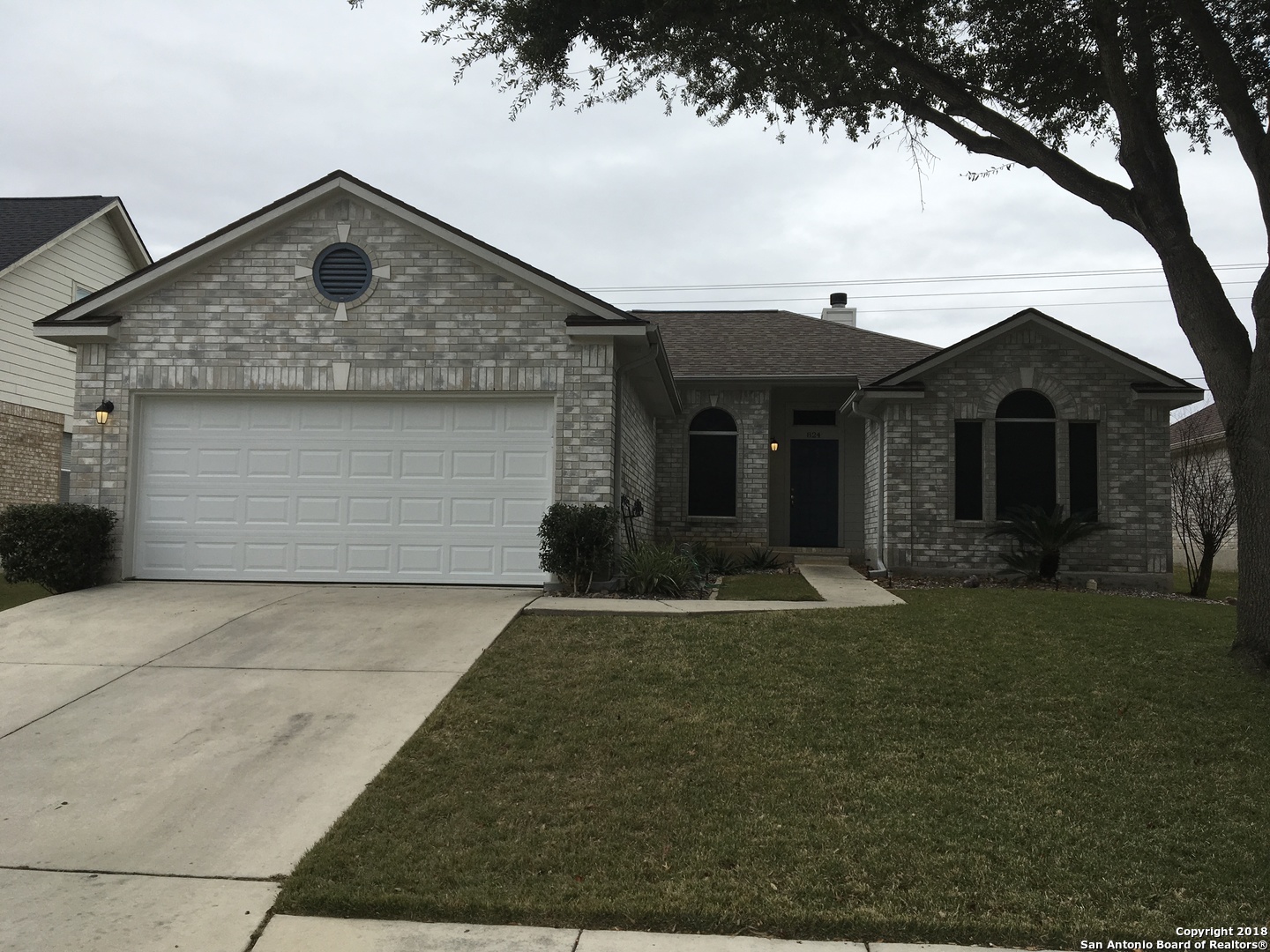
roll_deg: -1.3
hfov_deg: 61.7
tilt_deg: +5.8
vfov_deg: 48.2
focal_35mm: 29
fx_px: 1064
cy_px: 476
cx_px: 635
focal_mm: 4.15
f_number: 2.2
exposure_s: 1/1425
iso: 25
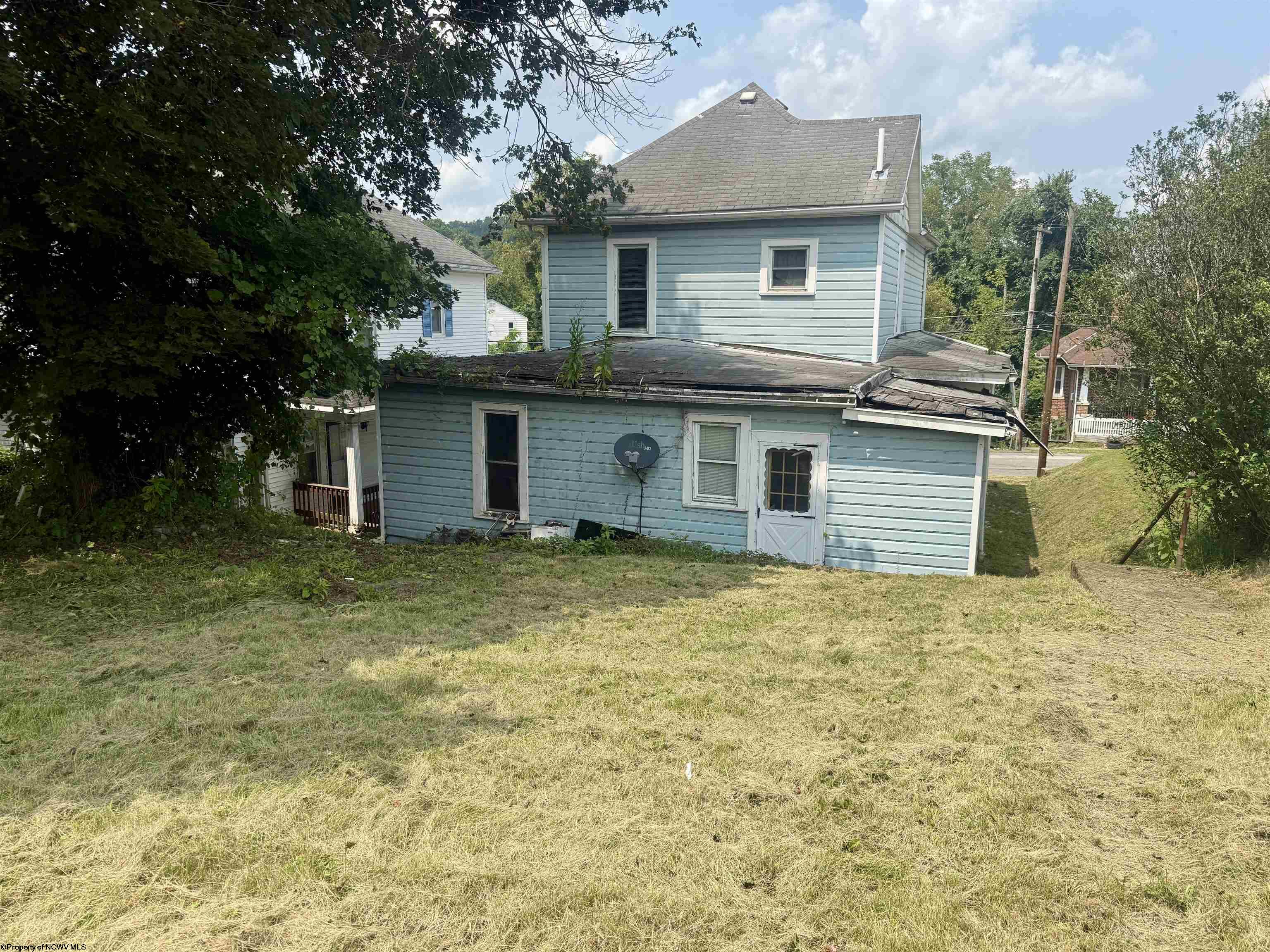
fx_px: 881
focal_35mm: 24
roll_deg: -0.8
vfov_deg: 56.8
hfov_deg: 71.6
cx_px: 635
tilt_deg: -9.2
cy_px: 476
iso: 80
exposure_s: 1/3279
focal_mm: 6.76
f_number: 1.78
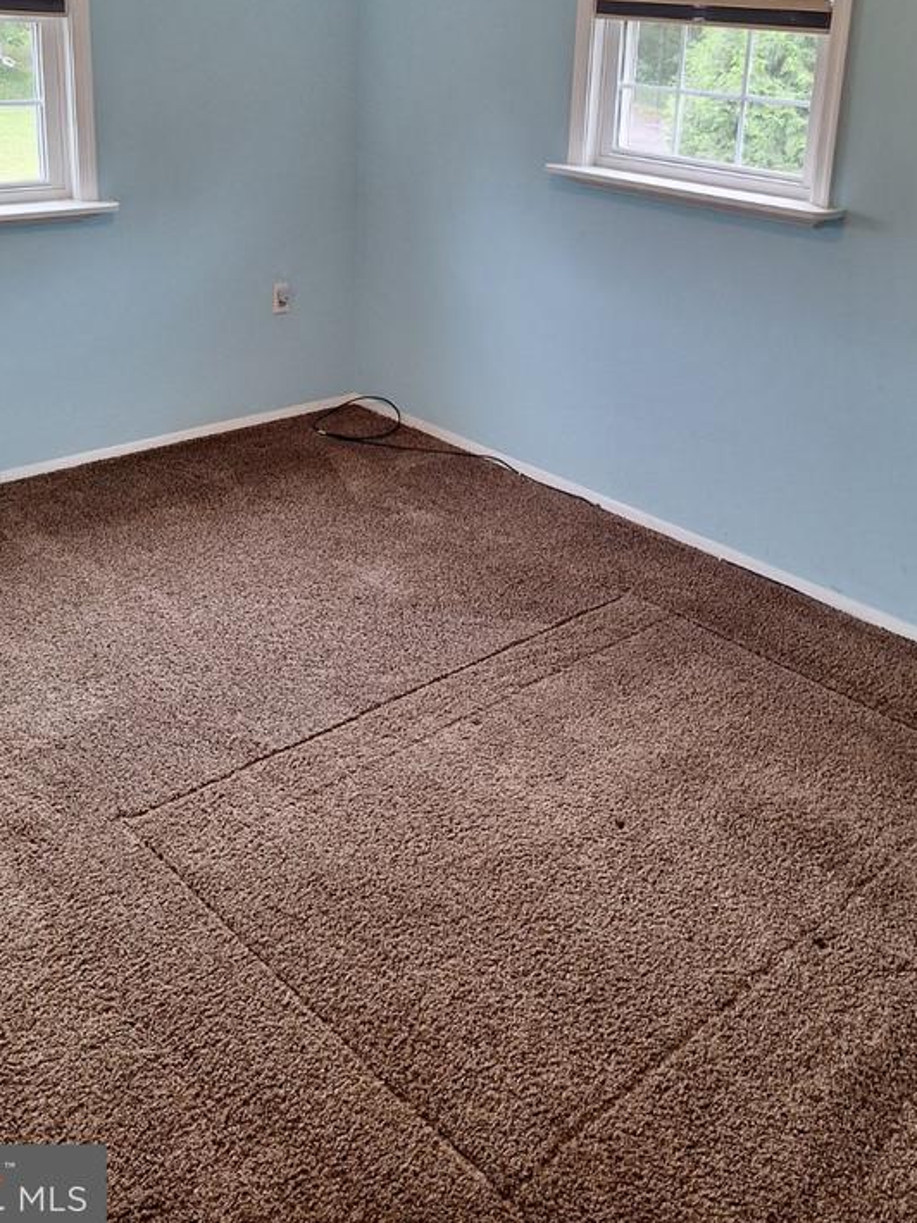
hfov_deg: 40.6
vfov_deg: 50.6
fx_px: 1237
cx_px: 502
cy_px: 314
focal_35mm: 35
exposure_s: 1/40
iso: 50
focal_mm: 5.54
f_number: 1.8
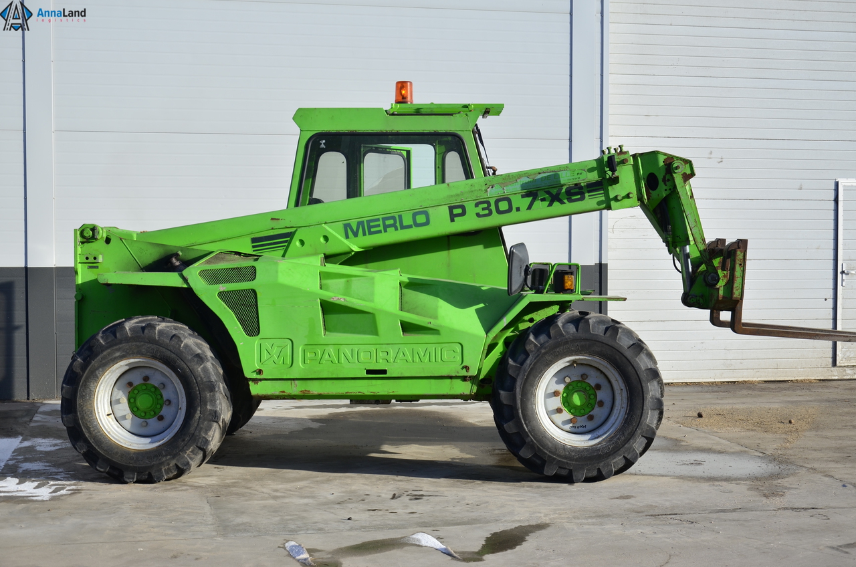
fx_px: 1353
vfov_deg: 23.7
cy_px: 284
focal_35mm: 57
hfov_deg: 35.1
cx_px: 428
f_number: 6.3
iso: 125
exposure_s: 1/400
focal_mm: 38
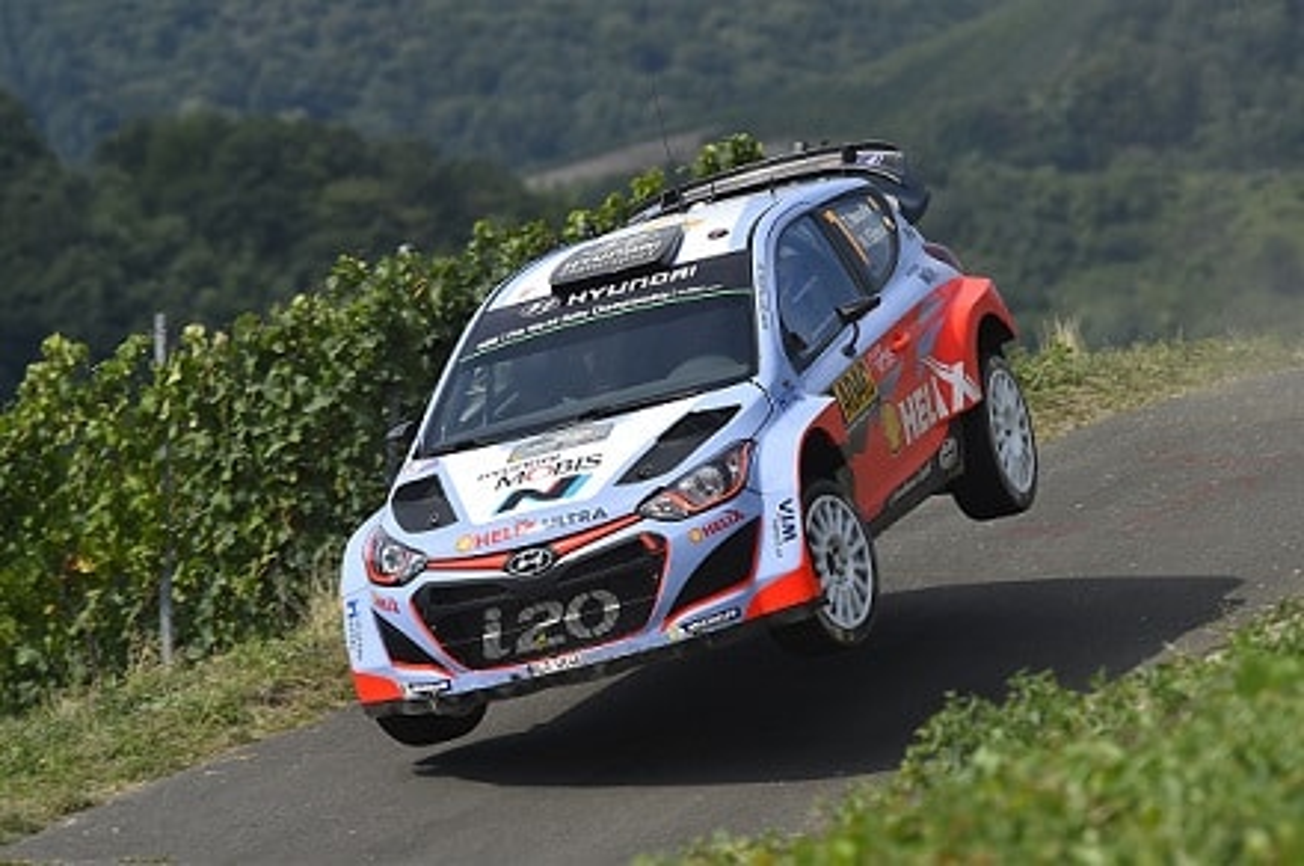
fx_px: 8681
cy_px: 433
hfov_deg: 8.6
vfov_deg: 5.7
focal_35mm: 240
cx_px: 652
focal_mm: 240
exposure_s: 1/800
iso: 100
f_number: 5
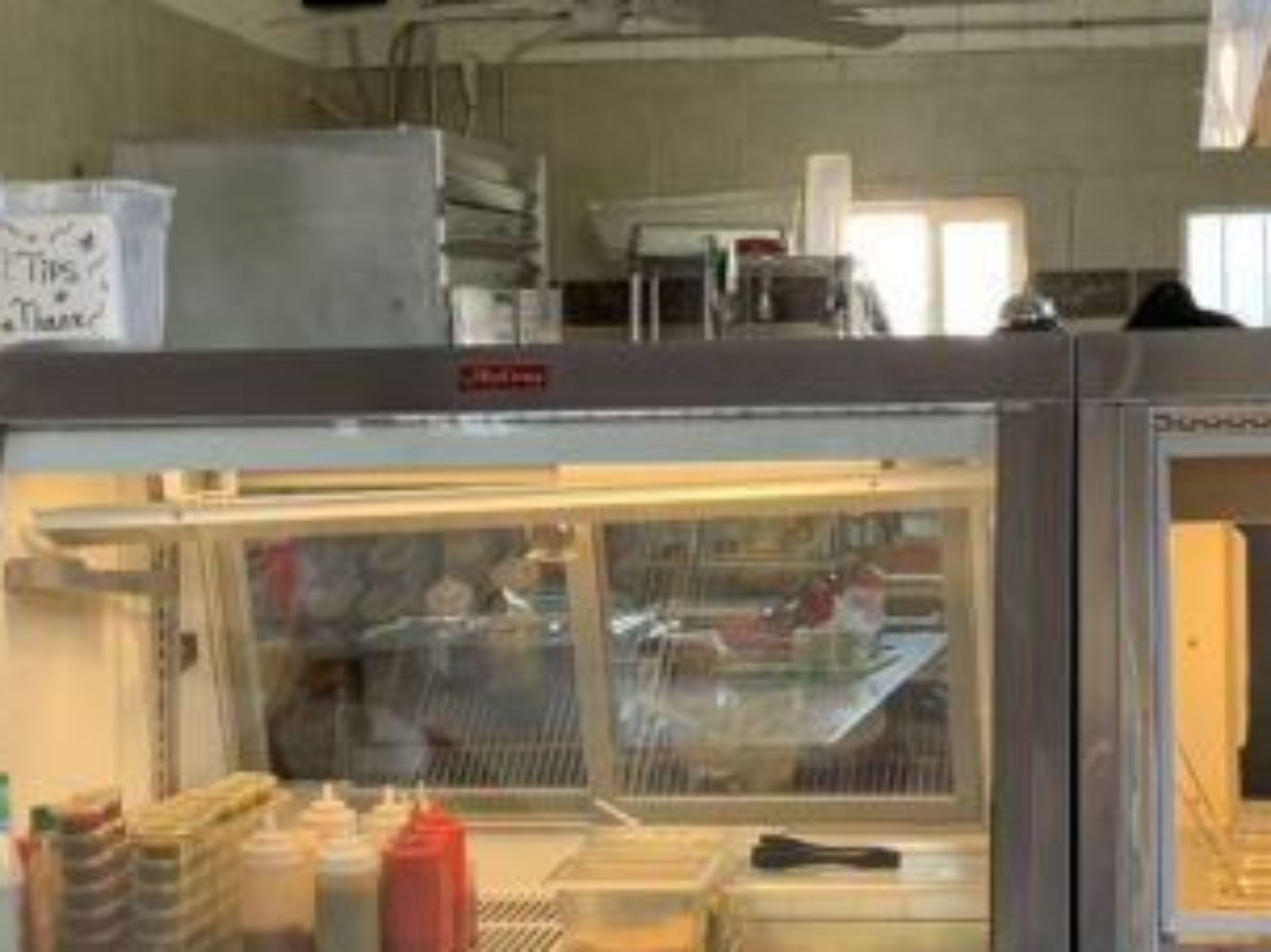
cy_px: 507
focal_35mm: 88
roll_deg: +0.7
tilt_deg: -1.7
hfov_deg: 22.2
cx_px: 780
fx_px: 3230
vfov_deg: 16.8
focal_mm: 4.25
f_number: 1.8
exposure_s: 1/60
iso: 100
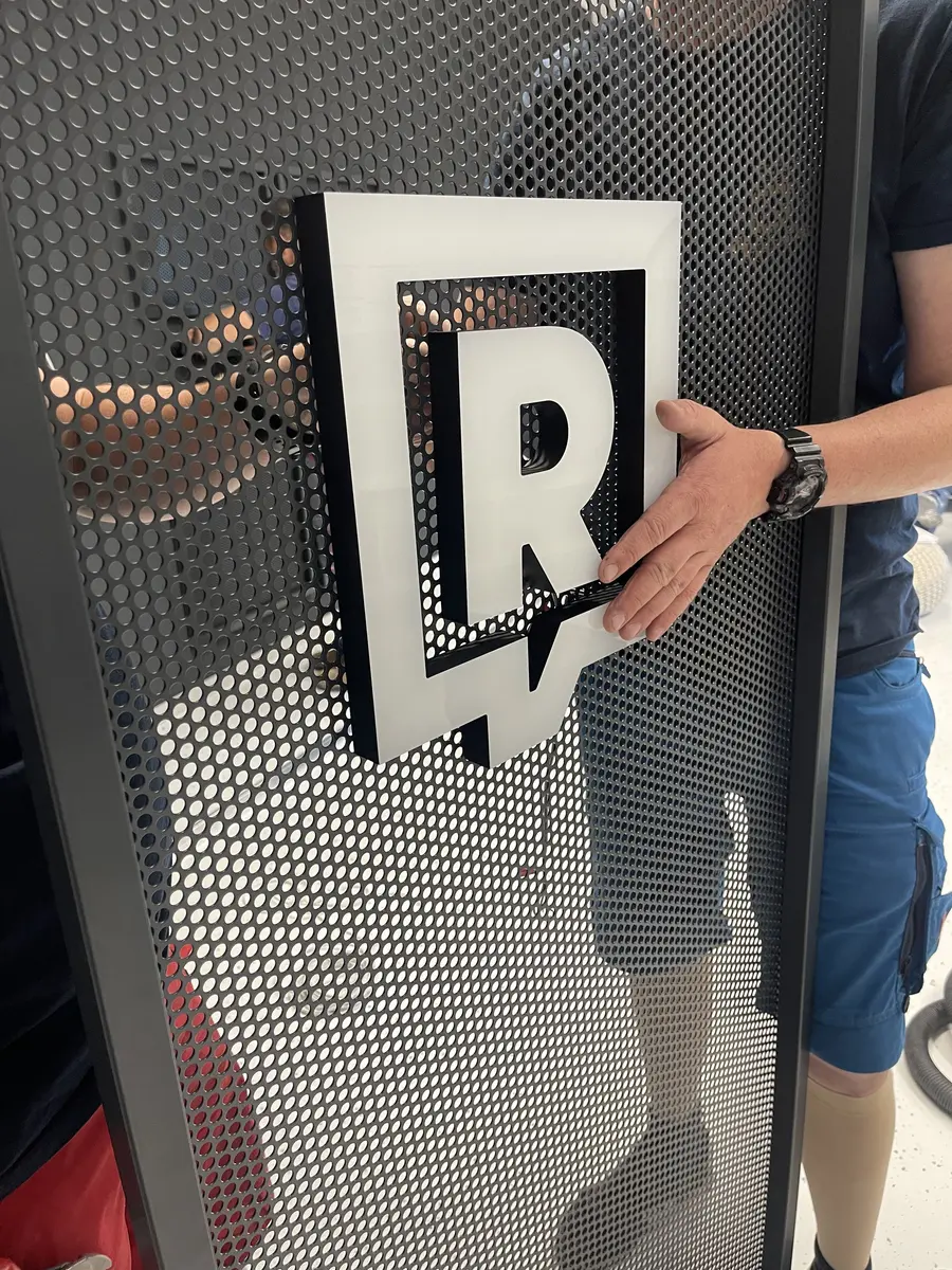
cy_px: 635
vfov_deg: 67.3
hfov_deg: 53.1
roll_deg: +3.3
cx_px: 476
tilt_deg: -19.6
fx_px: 953
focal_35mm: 26
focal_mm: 5.1
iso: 160
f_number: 1.6
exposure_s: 1/60
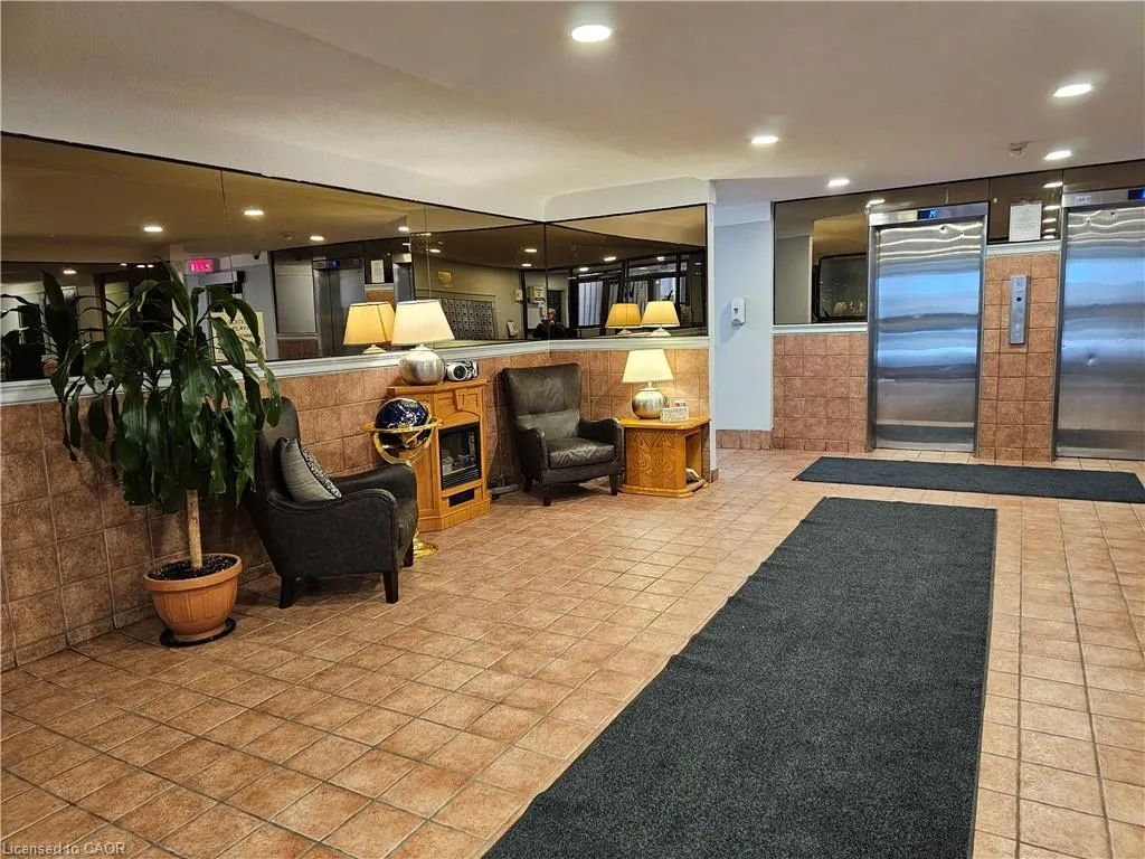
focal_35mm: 23
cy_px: 430
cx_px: 572
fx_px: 761
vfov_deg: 58.9
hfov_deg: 73.9
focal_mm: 6.3
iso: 500
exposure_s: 1/60
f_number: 1.7
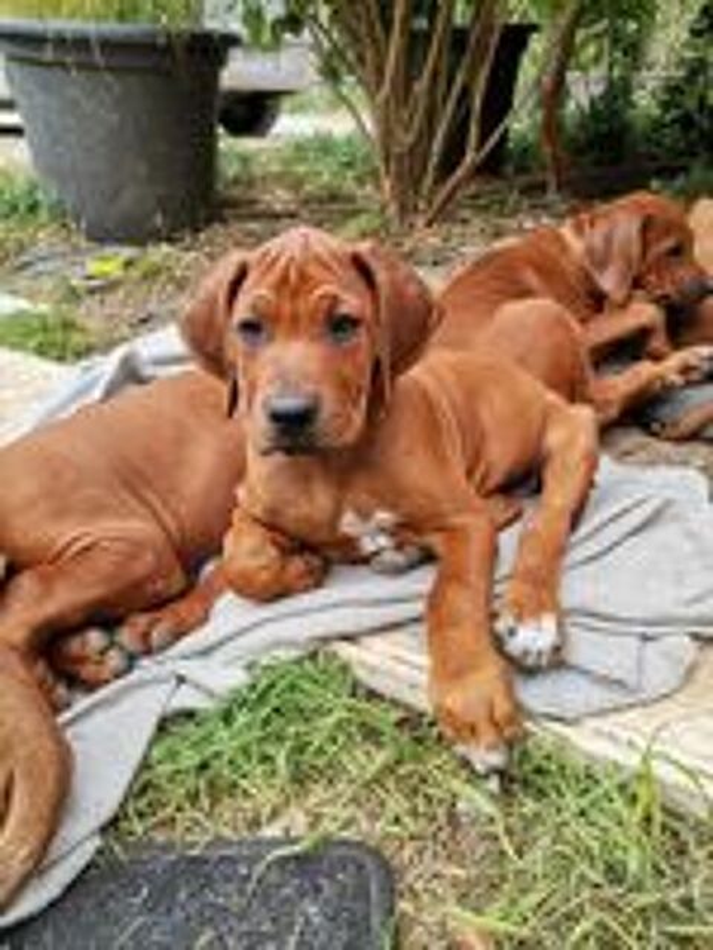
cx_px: 356
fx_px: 714
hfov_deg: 53.1
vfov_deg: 67.3
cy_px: 475
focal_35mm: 26
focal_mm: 4.75
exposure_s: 1/282
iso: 50
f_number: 1.8
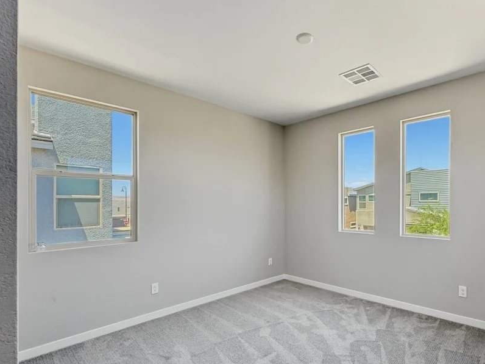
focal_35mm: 18
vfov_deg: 71.0
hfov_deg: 86.2
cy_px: 214
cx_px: 300
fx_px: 252
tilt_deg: -1.1
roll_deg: -1.7
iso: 64
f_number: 2.2
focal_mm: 2.2
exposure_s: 1/121
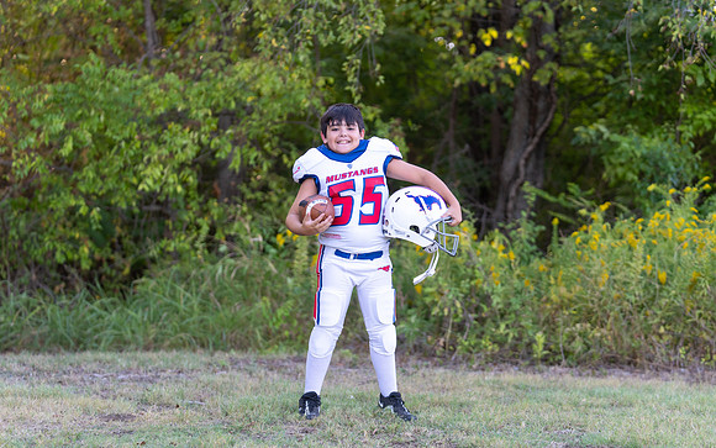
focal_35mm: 87
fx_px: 1689
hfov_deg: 23.9
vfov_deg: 15.1
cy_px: 239
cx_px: 358
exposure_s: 1/320
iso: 250
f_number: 2.8
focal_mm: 84
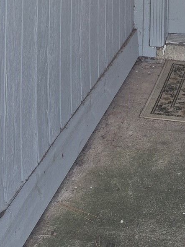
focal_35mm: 80
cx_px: 217
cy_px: -156
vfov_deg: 19.9
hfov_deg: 17.6
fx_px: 570
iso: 100
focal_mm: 5.4
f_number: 1.8
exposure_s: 1/180
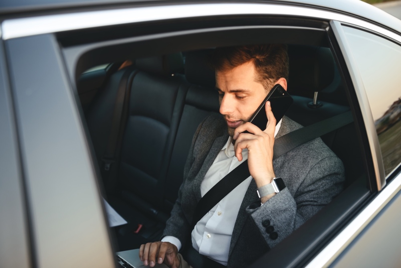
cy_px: 134
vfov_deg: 37.9
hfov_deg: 54.4
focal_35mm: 35
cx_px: 200
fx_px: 390
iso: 400
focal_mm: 35
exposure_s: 1/160
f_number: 3.2
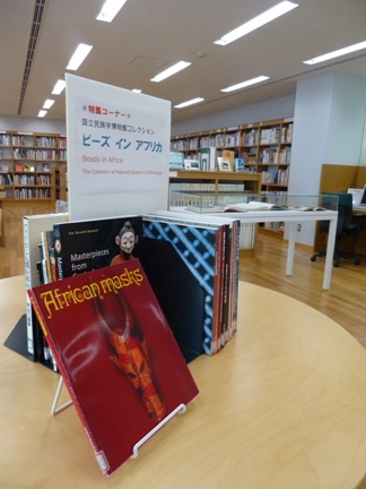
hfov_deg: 54.9
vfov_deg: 69.4
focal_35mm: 25
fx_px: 352
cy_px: 244
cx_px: 183
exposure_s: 1/50
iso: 400
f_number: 3.1
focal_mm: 4.5
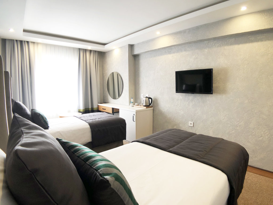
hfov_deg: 63.4
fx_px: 221
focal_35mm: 28
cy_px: 102
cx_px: 136
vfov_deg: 49.7
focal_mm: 4
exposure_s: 1/25
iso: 40
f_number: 1.8
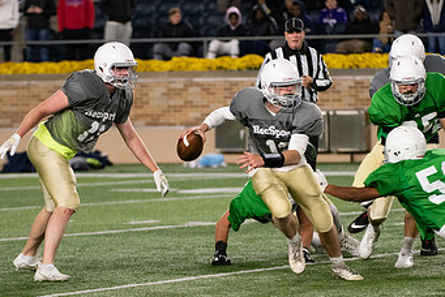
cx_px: 239
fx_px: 4206
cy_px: 149
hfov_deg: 6.1
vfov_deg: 4.1
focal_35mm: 340
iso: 4000
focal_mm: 200
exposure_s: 1/500
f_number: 4
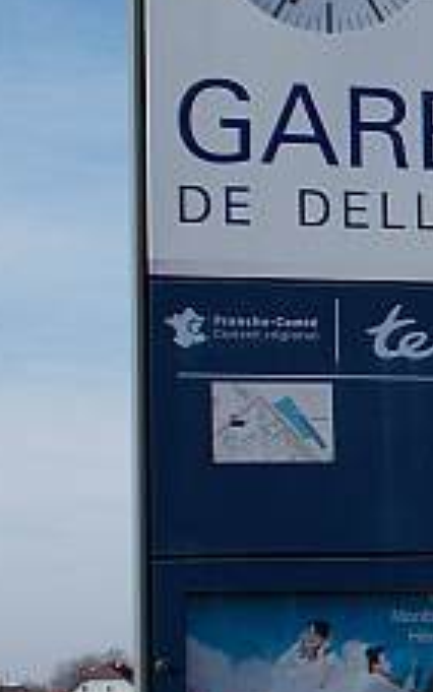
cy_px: 445
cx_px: 845
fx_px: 2755
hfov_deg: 8.5
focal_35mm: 146
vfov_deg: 14.3
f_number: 9.8
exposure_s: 1/160
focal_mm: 6.9
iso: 80
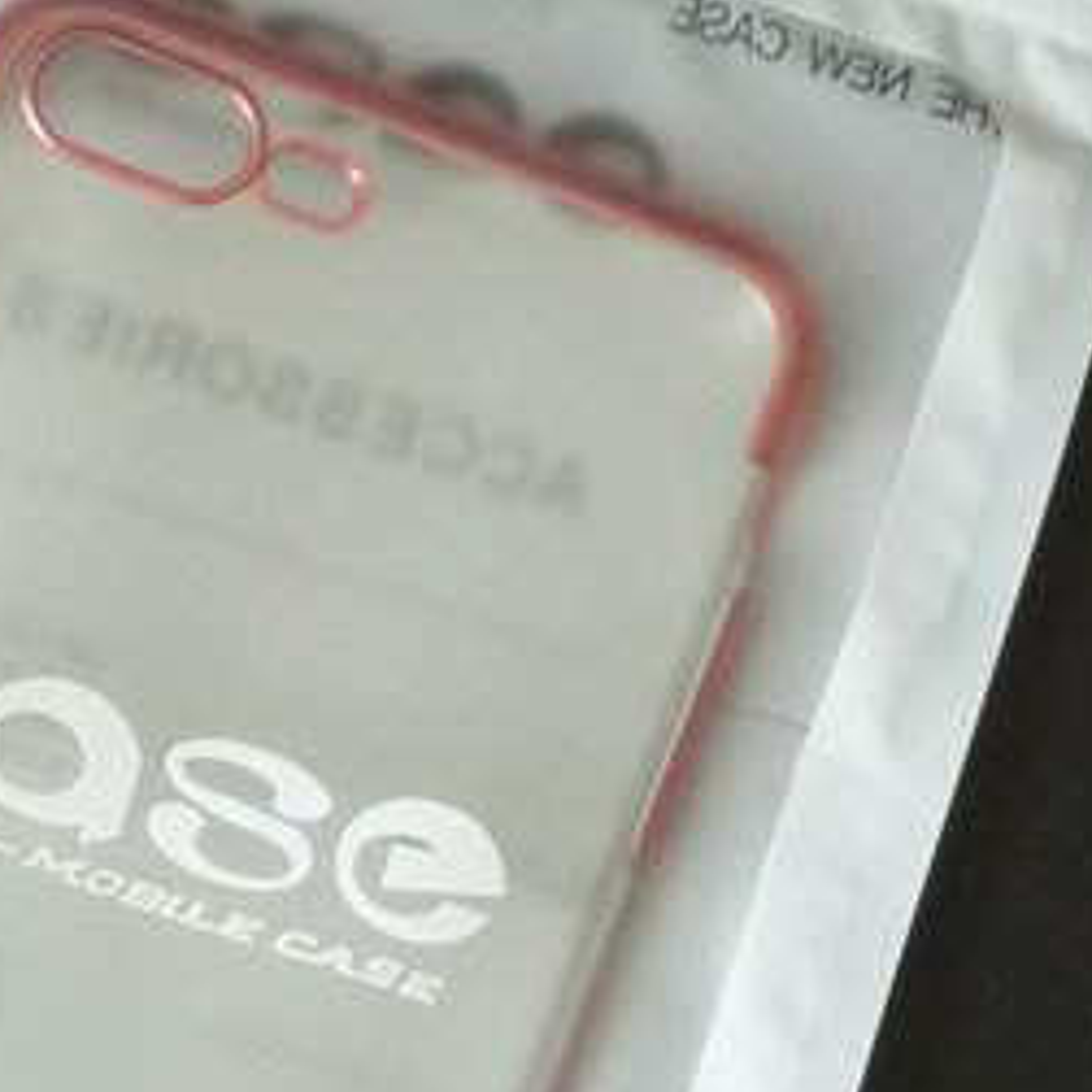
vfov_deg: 13.7
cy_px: 792
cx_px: 22
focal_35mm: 127
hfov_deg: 13.6
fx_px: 4533
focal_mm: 6.5
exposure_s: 1/30
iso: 160
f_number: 3.1
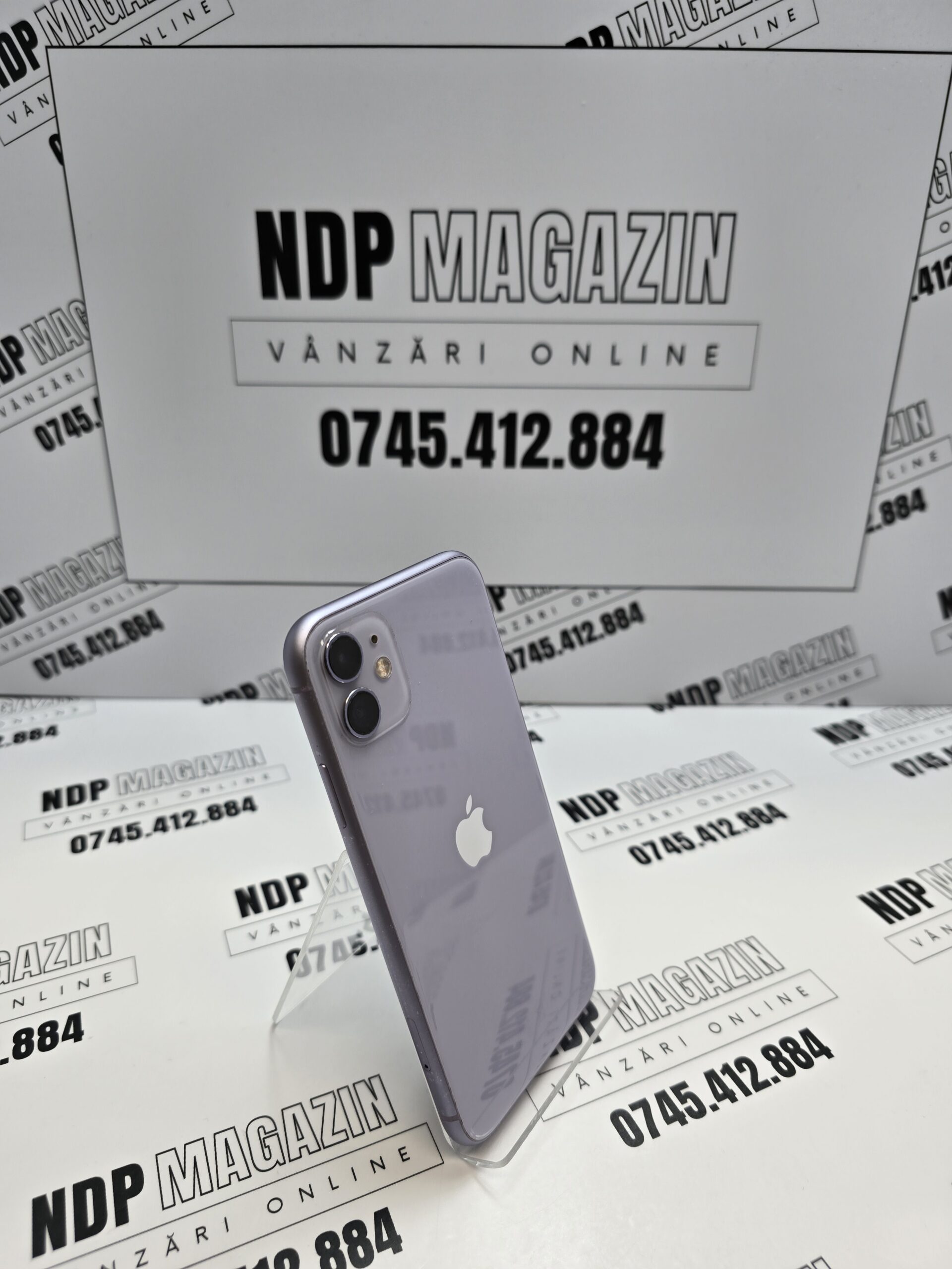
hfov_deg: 58.9
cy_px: 634
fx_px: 843
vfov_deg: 73.9
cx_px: 476
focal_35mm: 23
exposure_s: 1/100
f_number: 1.7
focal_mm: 6.3
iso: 16
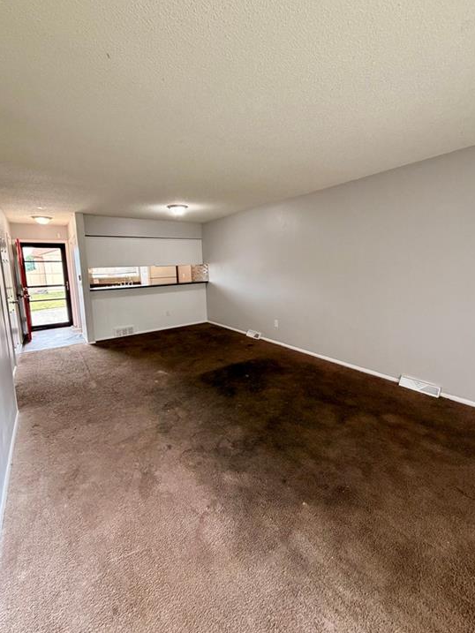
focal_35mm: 15
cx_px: 238
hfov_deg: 81.8
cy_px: 302
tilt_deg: -7.1
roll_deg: +0.1
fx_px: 274
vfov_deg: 98.1
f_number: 2.2
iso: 320
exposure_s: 1/84
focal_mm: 2.22
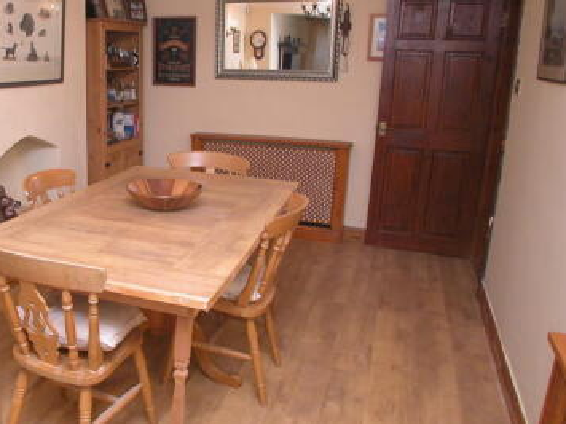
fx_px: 752
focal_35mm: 46
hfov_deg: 39.7
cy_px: 183
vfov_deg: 31.5
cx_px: 119
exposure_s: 1/60
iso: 125
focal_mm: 7.1
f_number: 2.8
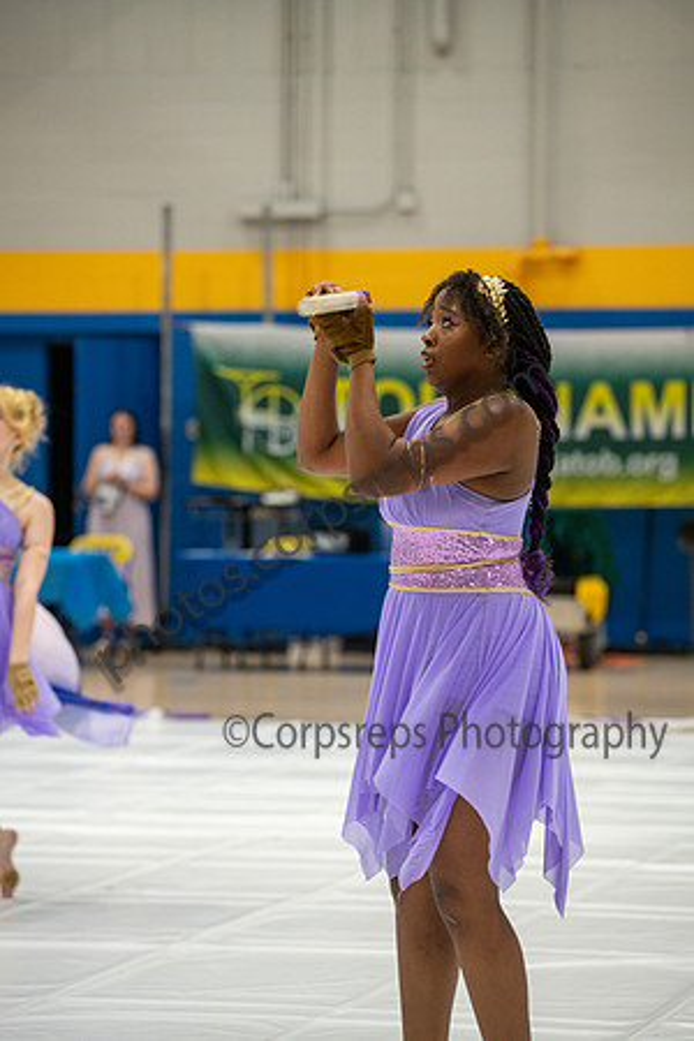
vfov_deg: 15.2
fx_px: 3903
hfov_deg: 10.2
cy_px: 520
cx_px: 347
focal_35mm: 135
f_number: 4
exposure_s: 1/500
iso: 1400
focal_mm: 135
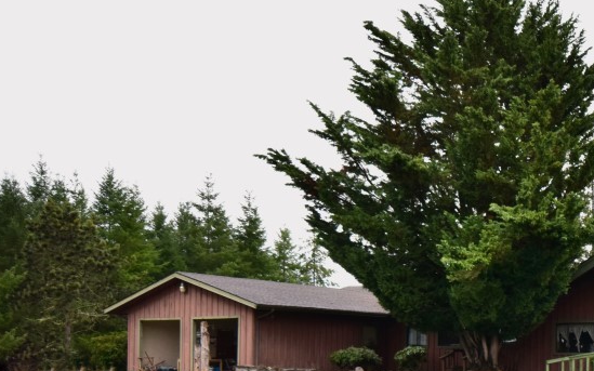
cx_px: 541
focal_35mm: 57
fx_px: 923
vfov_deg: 22.1
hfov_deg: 33.7
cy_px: 346
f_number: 8
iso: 450
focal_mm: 20
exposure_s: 1/60
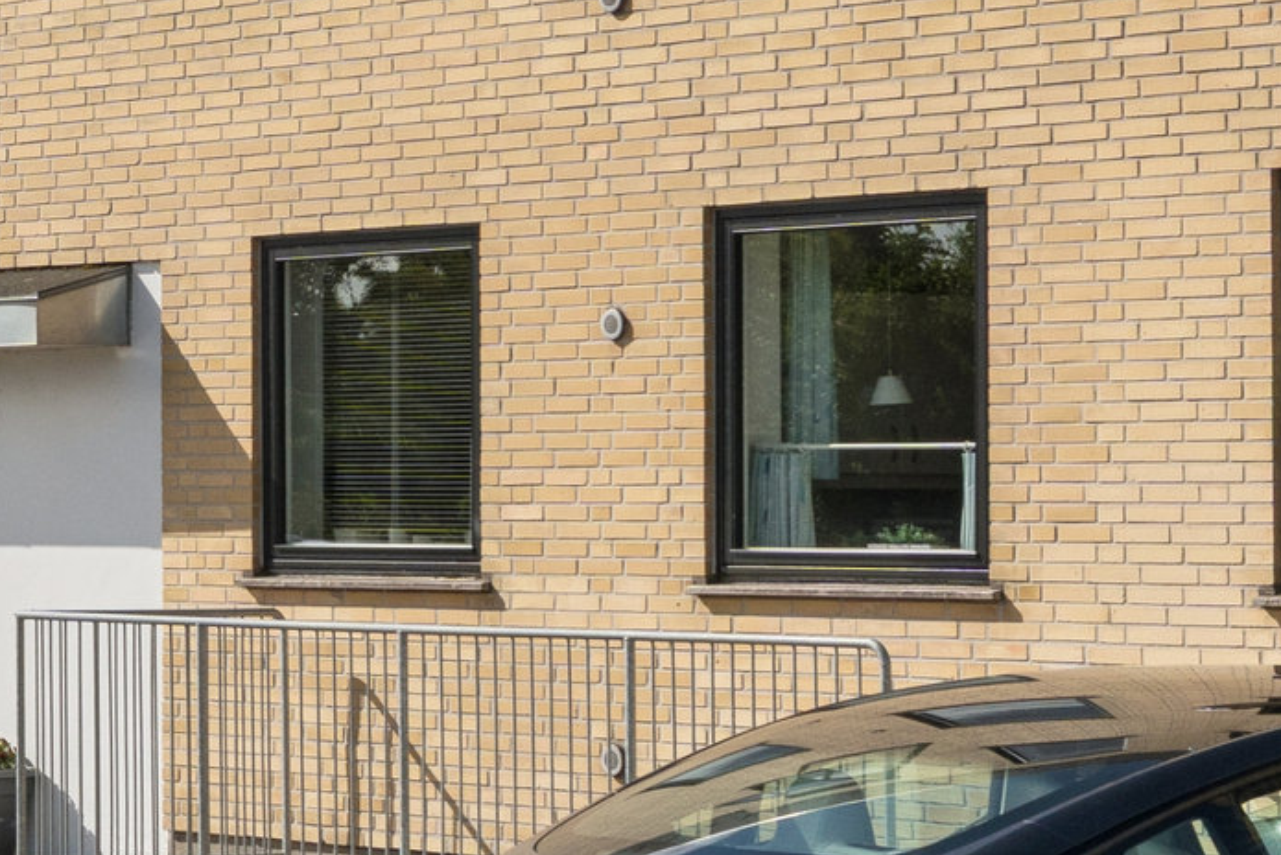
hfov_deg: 12.4
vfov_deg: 9.0
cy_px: 20
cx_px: -1047
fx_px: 5375
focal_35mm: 151
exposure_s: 1/1250
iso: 400
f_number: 10
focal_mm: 35
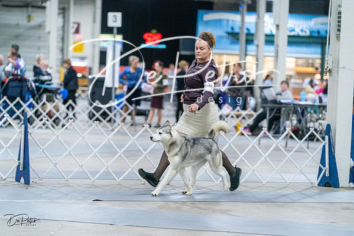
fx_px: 1397
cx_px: 177
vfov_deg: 9.7
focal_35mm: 142
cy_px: 118
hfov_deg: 14.4
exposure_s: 1/200
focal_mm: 142
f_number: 3.5
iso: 6400
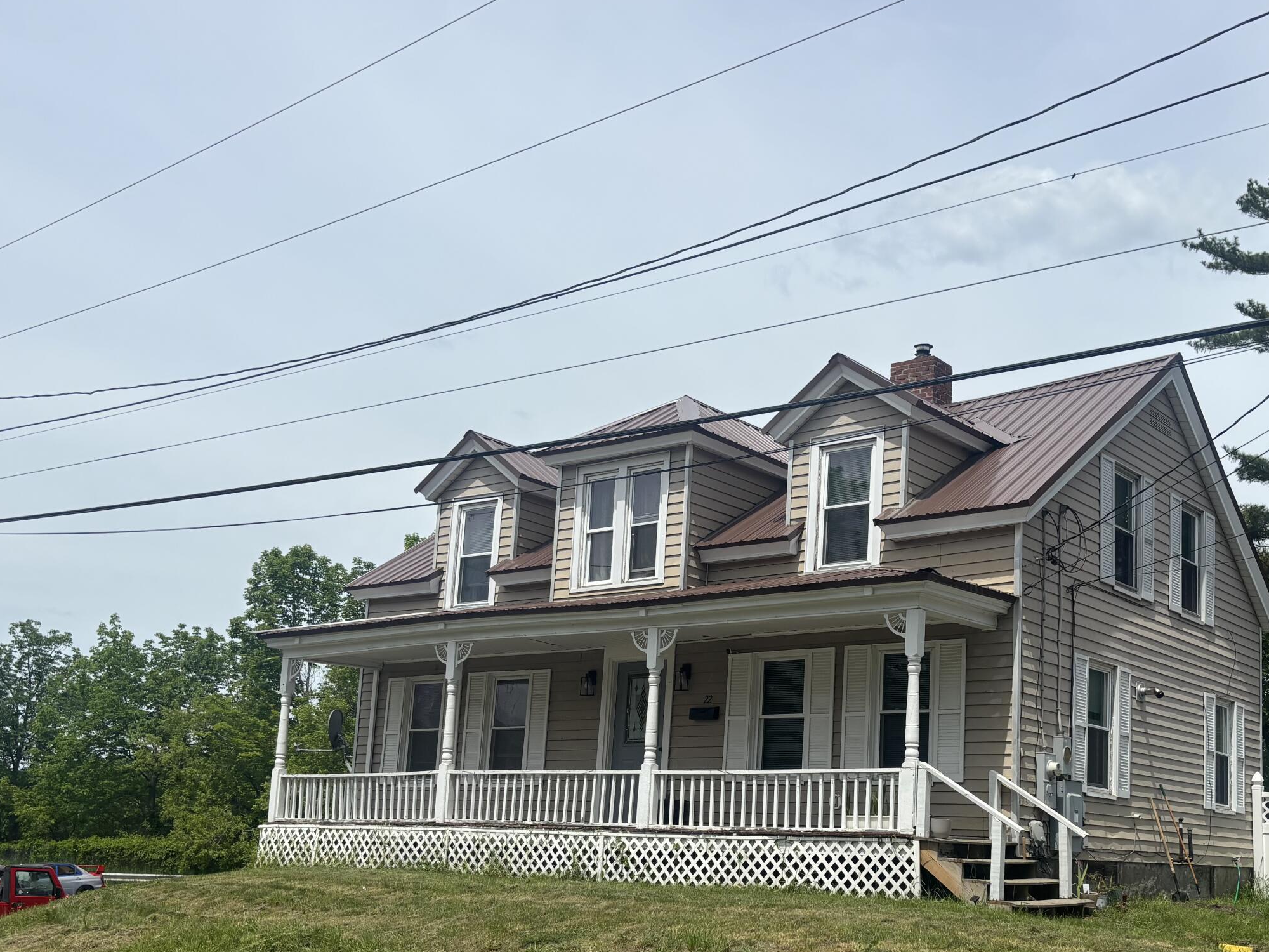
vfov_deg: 36.5
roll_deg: -2.8
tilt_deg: +8.6
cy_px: 627
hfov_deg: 47.3
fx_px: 1430
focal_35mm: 39
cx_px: 807
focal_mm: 5.96
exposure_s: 1/5348
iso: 50
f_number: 1.6
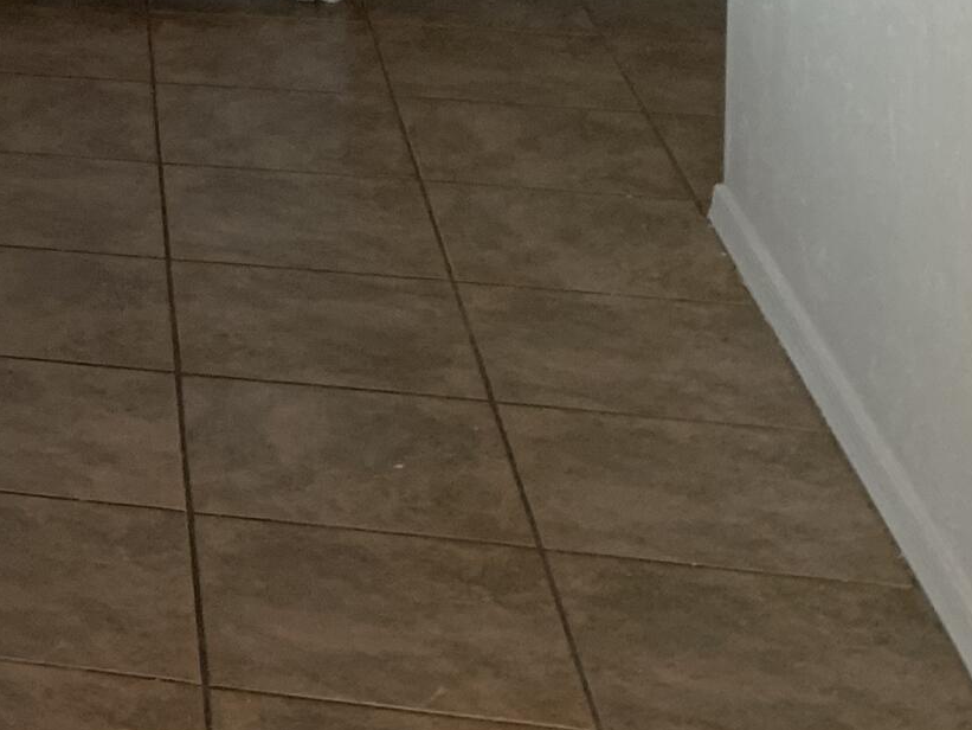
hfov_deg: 17.1
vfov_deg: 14.2
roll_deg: +2.8
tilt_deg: -8.6
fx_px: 2668
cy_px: -461
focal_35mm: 95
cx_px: -767
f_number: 1.8
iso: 100
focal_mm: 4.25
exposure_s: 1/60
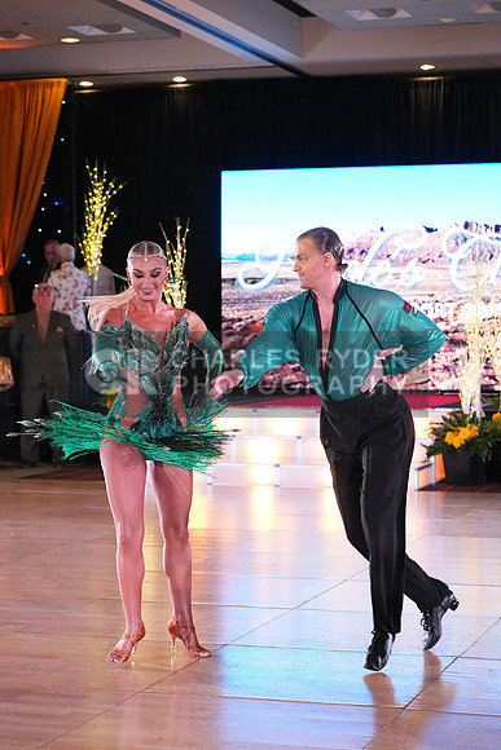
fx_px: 1627
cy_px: 375
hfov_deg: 17.5
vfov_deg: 26.0
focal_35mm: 78
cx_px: 250
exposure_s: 1/400
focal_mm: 78
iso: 8000
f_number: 5
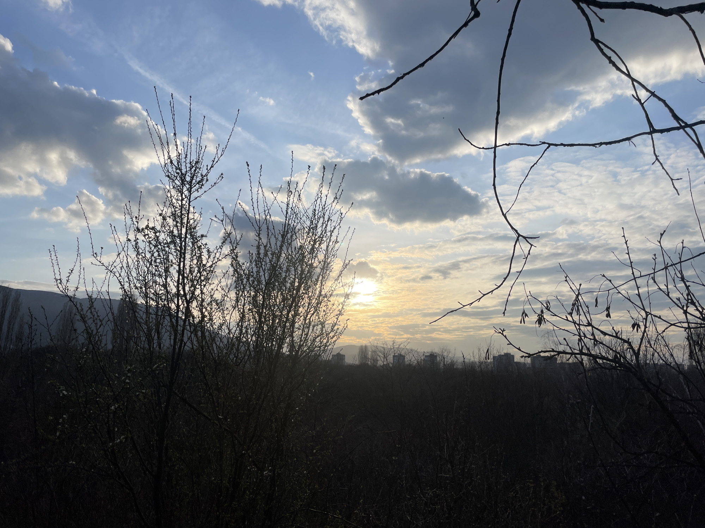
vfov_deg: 53.1
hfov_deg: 67.3
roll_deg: -0.1
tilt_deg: +11.4
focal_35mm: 26
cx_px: 352
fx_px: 530
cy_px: 264
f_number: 1.6
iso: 32
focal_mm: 4.2
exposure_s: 1/6135
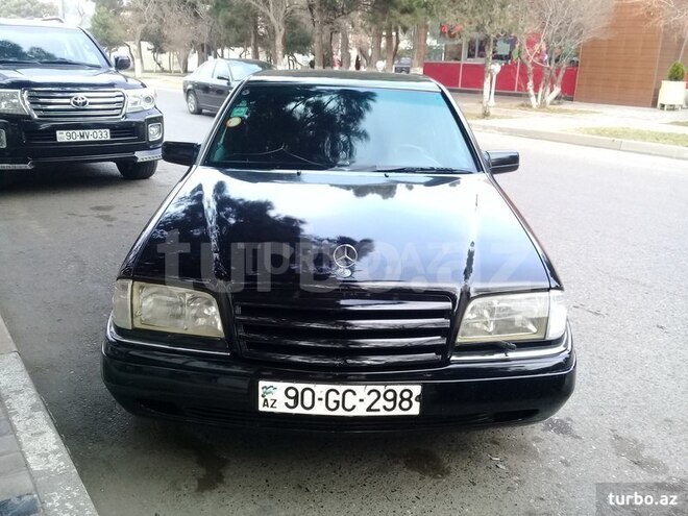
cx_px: 344
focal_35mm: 31
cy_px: 258
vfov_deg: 45.4
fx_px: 616
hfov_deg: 58.4
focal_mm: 3.3
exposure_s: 1/100
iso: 64
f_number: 2.2
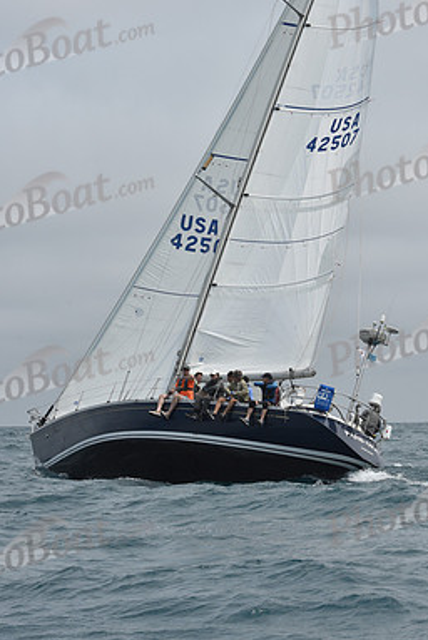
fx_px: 1887
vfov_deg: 19.2
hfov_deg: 12.9
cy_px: 271
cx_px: 242
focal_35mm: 106
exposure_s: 1/800
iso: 250
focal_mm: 70
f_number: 11
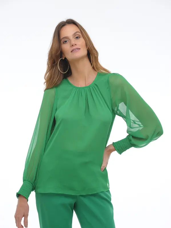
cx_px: 85
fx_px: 968
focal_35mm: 147
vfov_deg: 13.4
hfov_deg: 10.1
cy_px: 124
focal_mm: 135
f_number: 9
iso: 200
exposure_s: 1/160
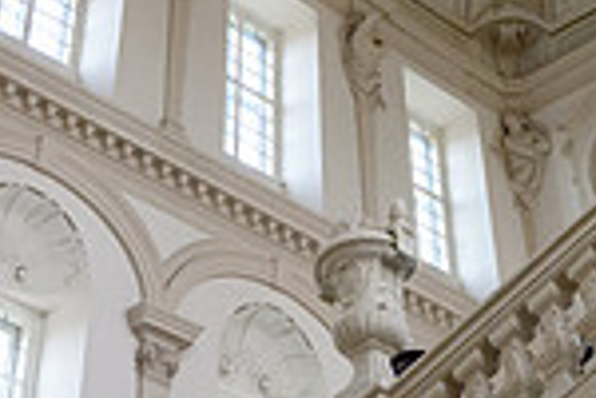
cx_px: 262
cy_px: -314
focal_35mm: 81
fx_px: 1341
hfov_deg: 25.0
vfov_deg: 14.8
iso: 6400
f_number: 8
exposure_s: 1/320
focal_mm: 14
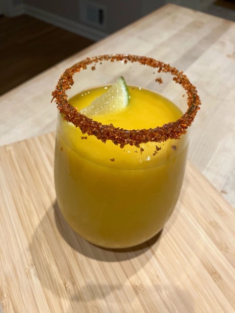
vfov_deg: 63.4
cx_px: 118
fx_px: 253
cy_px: 156
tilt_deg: -46.4
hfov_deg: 49.7
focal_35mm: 28
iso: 125
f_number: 1.8
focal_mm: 3.99
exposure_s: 1/60
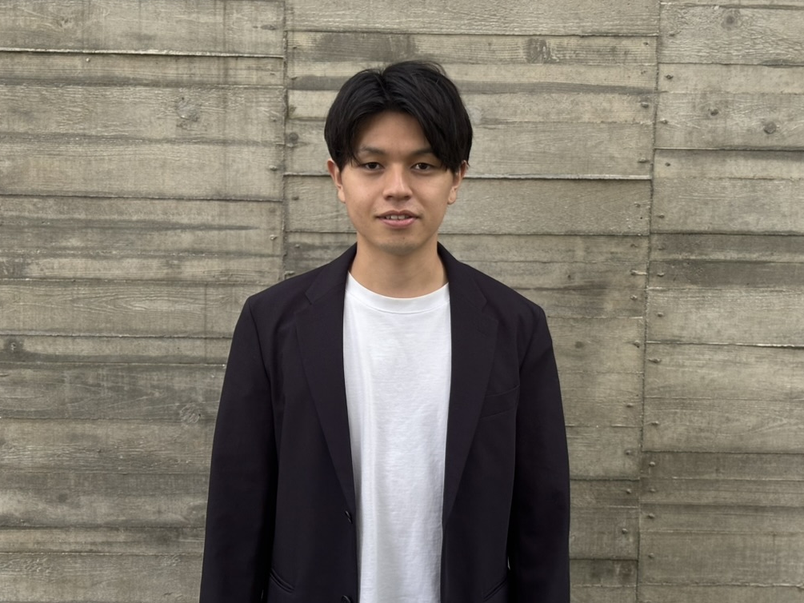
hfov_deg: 36.2
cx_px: 405
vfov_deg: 27.5
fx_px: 1231
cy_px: 301
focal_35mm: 53
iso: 250
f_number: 1.6
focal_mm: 5.96
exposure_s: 1/40
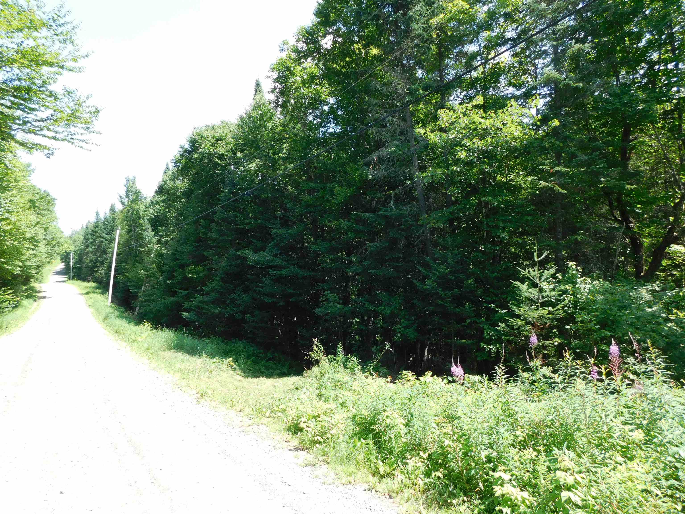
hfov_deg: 73.9
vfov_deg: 58.9
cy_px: 257
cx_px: 342
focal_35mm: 23
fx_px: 455
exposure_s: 1/400
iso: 125
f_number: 3
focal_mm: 4
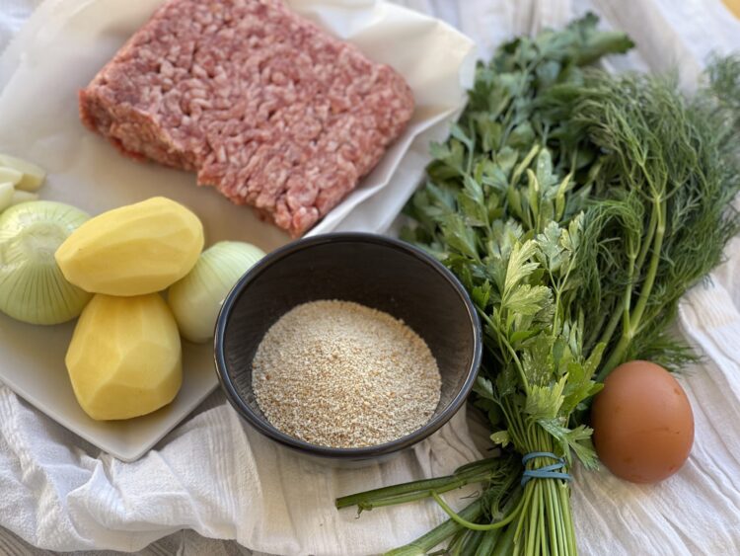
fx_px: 1369
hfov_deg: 30.3
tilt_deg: -64.0
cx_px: 370
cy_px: 278
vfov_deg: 22.9
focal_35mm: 64
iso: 32
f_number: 2.2
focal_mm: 7.5
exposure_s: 1/121
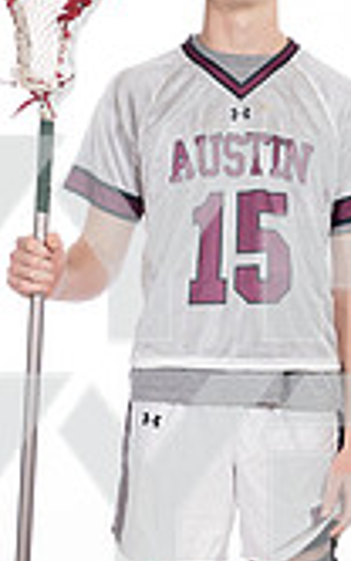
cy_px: 480
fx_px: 2231
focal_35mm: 146
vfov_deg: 14.2
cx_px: 230
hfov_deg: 9.0
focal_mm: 53
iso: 640
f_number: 7.1
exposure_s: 1/250
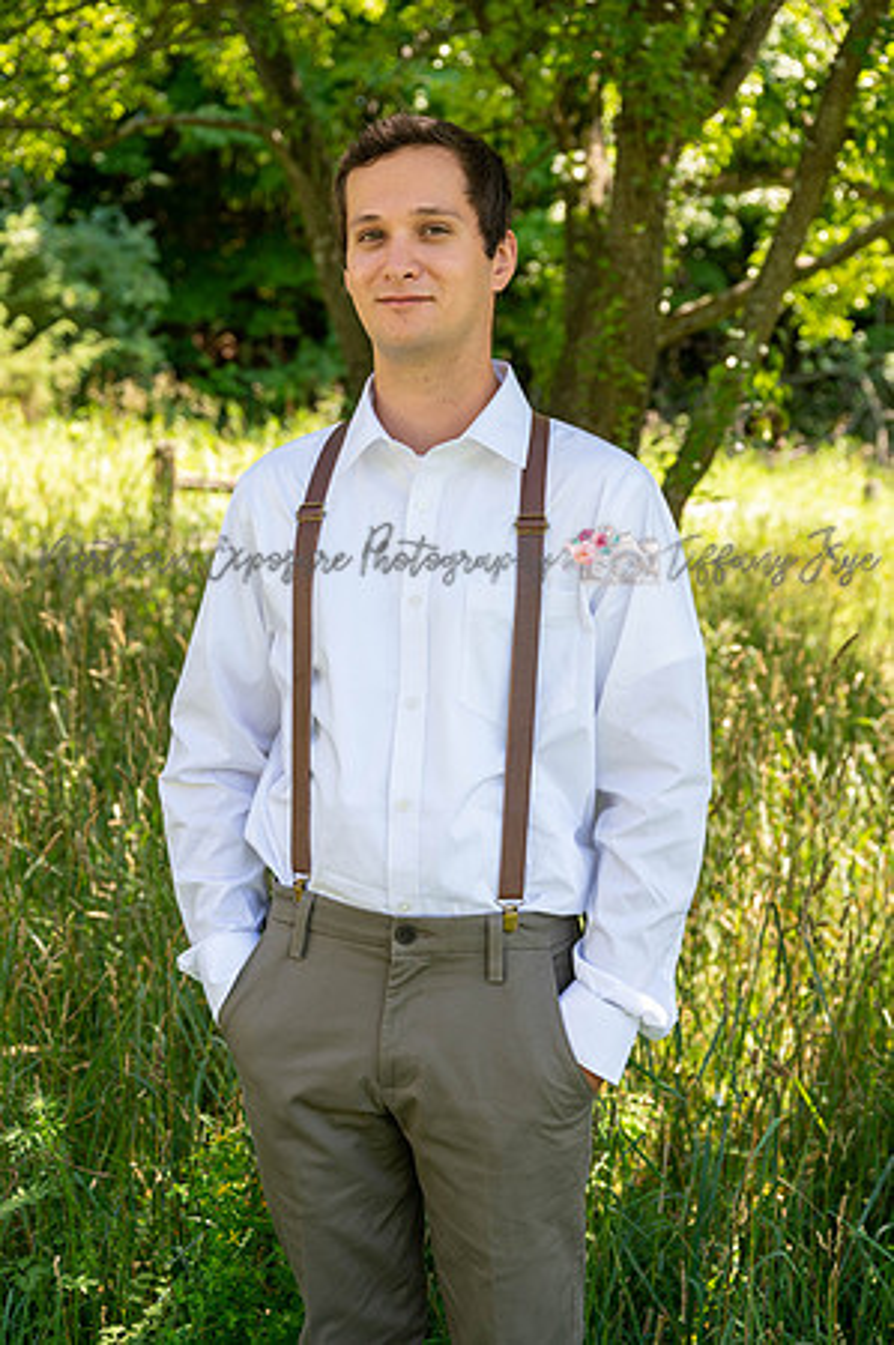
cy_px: 672
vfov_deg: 41.2
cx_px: 447
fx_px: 1792
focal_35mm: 48
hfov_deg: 28.0
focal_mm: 48
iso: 250
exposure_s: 1/250
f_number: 4
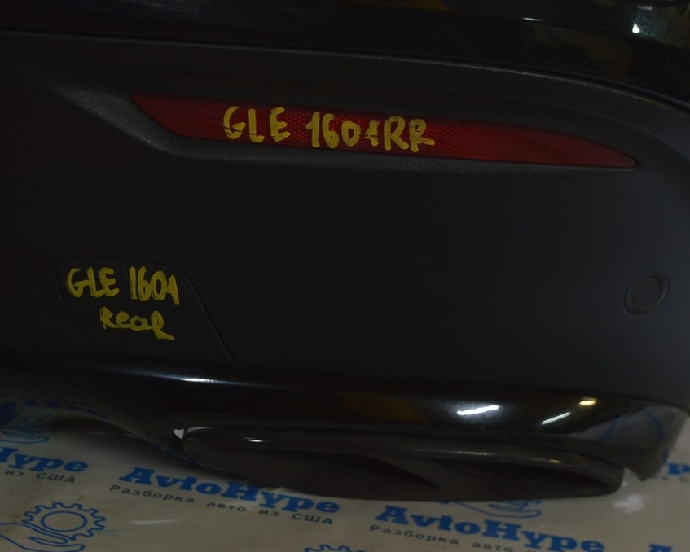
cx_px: 347
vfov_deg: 22.5
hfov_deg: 27.9
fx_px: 1389
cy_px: 276
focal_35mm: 68
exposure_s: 1/20
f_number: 5.6
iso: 400
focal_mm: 40
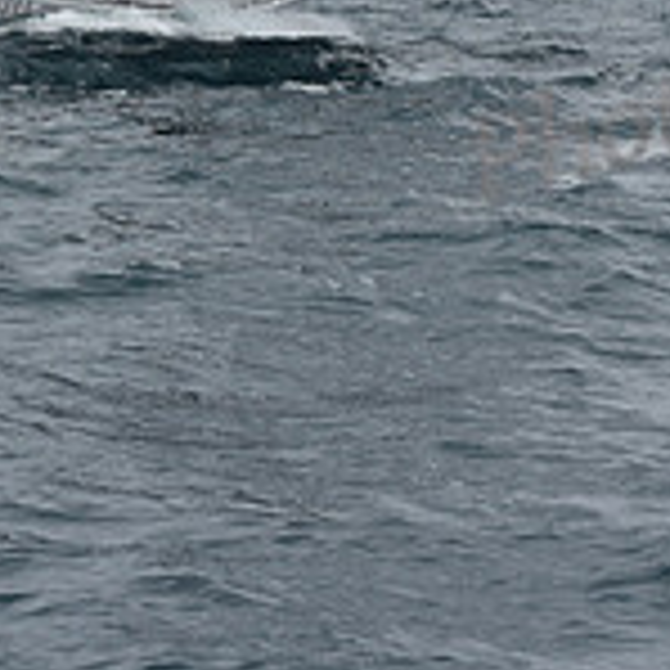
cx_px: 236
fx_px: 5080
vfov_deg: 7.3
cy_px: -540
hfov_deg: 7.5
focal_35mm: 232
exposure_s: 1/800
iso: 250
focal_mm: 70
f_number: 11
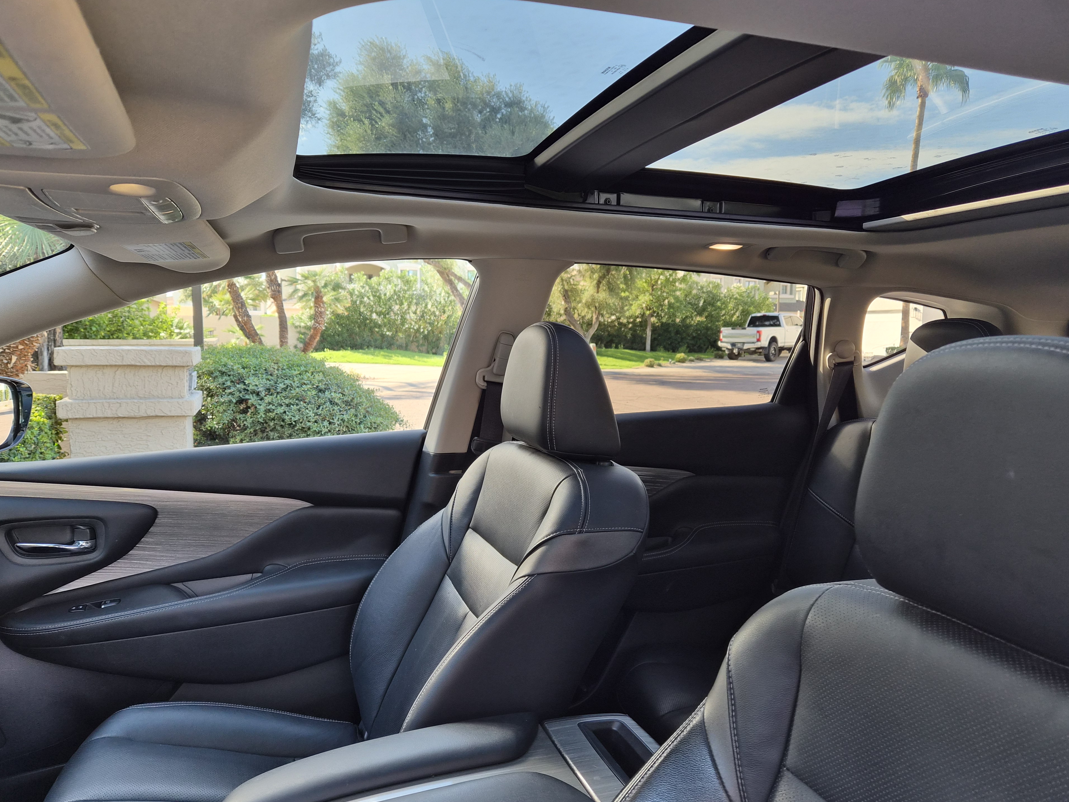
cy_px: 411
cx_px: 532
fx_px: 741
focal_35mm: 24
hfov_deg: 71.6
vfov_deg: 56.8
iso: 100
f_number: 1.8
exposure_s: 1/180
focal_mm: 5.4
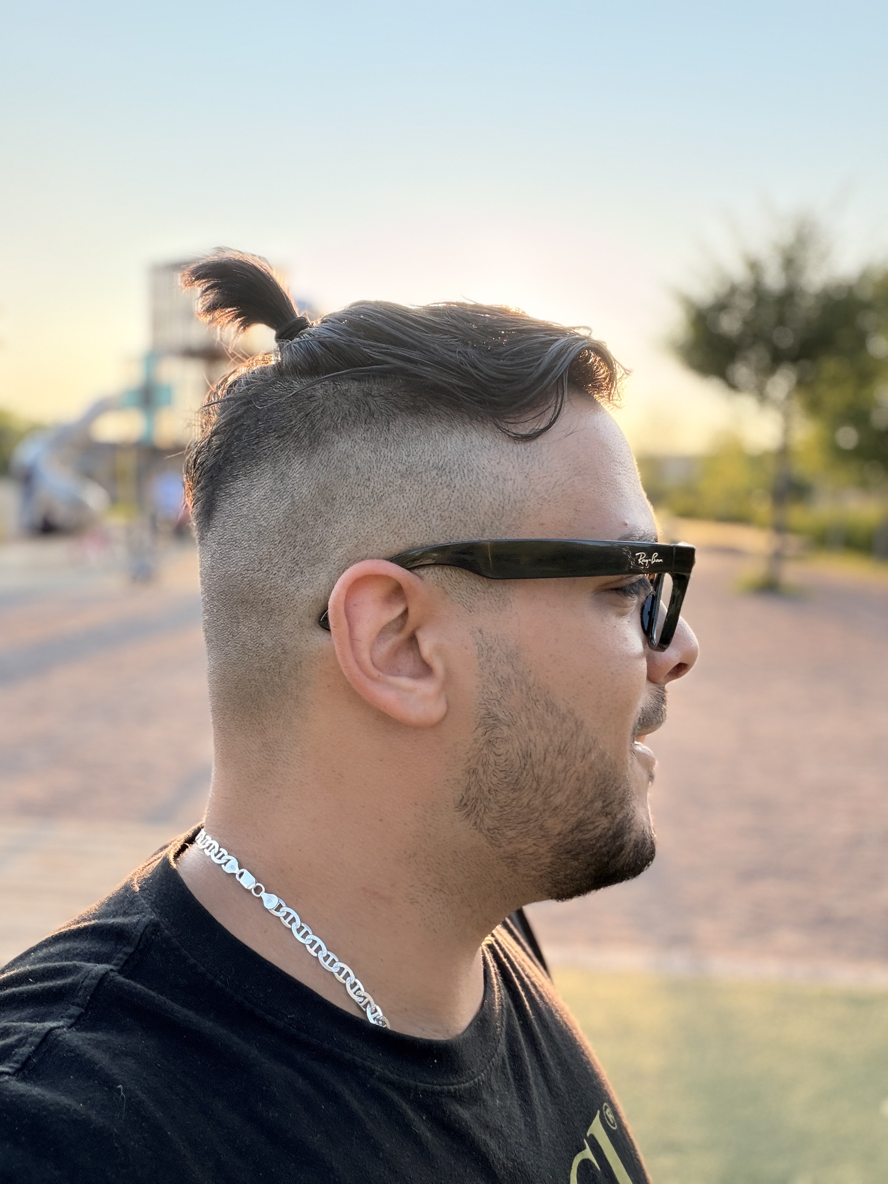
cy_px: 592
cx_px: 444
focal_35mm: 30
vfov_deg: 60.0
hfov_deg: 46.8
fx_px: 1026
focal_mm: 2.71
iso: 80
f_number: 1.9
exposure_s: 1/183
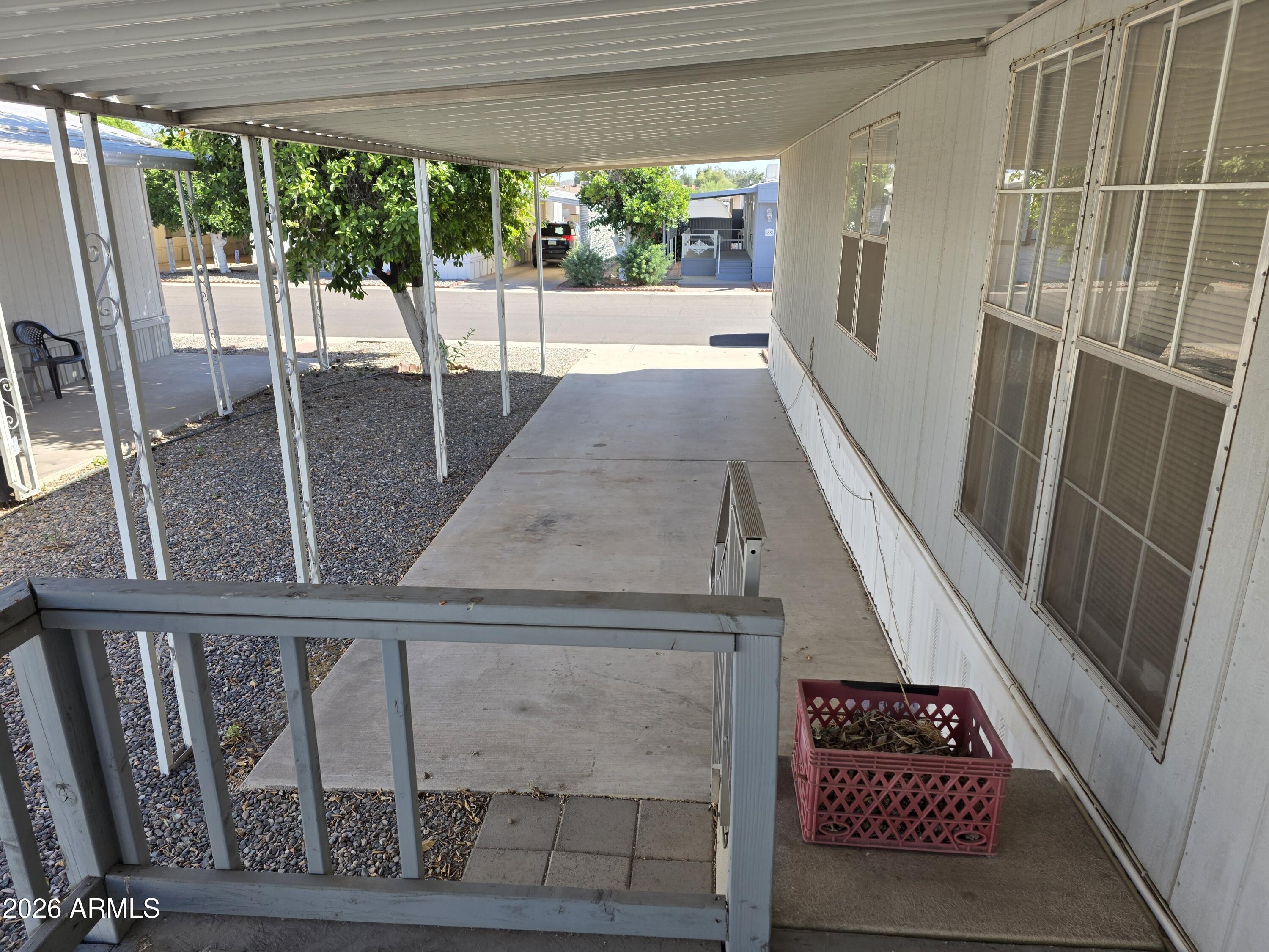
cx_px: 634
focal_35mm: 23
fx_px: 843
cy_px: 476
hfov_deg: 73.9
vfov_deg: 58.9
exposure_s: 1/1339
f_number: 1.7
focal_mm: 6.3
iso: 80
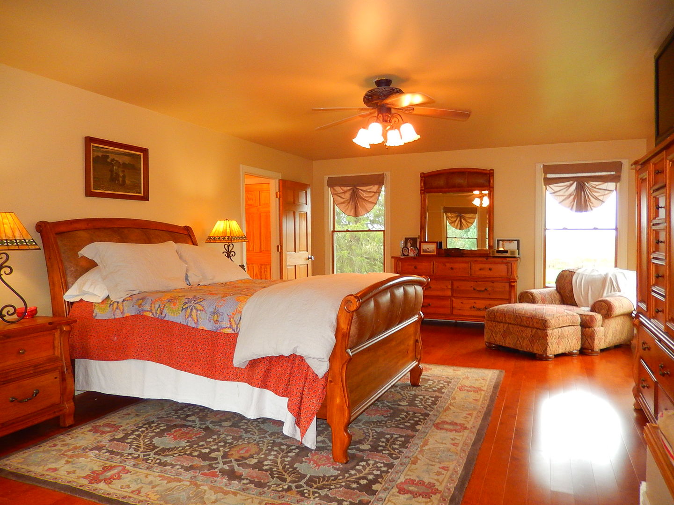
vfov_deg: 54.9
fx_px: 487
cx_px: 337
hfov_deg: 69.4
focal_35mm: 25
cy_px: 252
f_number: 3.4
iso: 280
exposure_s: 1/30
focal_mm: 4.5
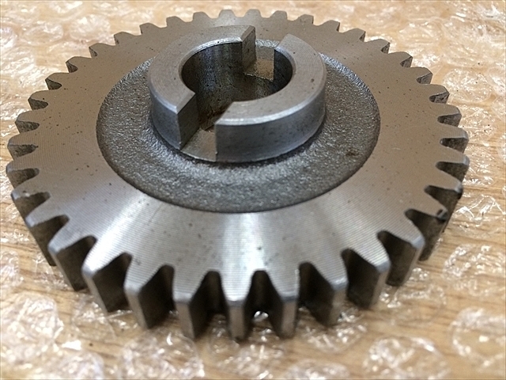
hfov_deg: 61.7
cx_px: 253
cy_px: 190
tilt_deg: -47.5
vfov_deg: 48.2
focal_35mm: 29
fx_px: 424
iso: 125
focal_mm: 4.15
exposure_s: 1/30
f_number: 2.2
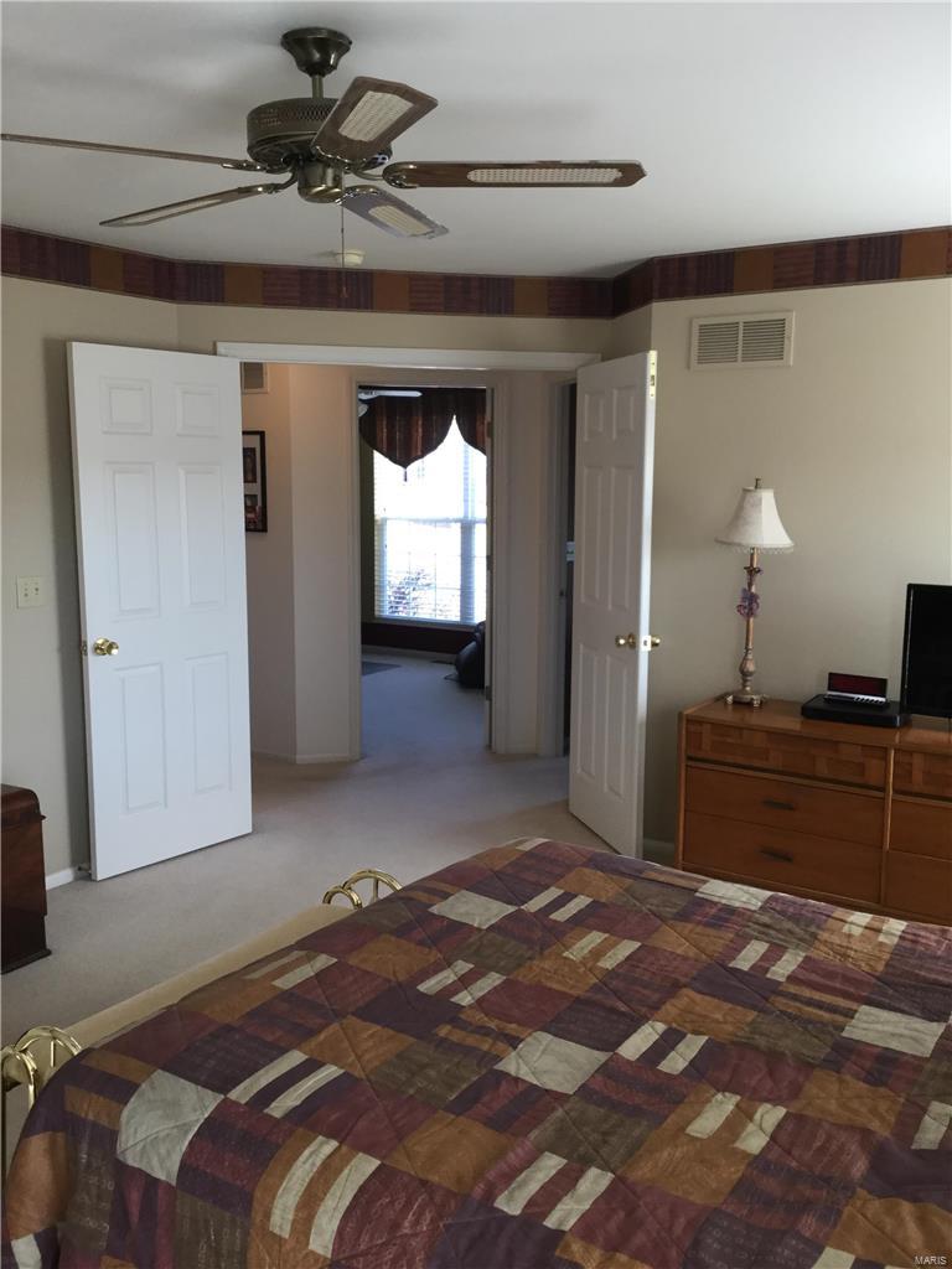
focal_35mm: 31
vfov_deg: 58.4
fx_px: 1137
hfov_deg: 45.4
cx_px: 476
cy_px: 634
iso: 25
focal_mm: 3.3
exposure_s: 1/30
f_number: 2.4
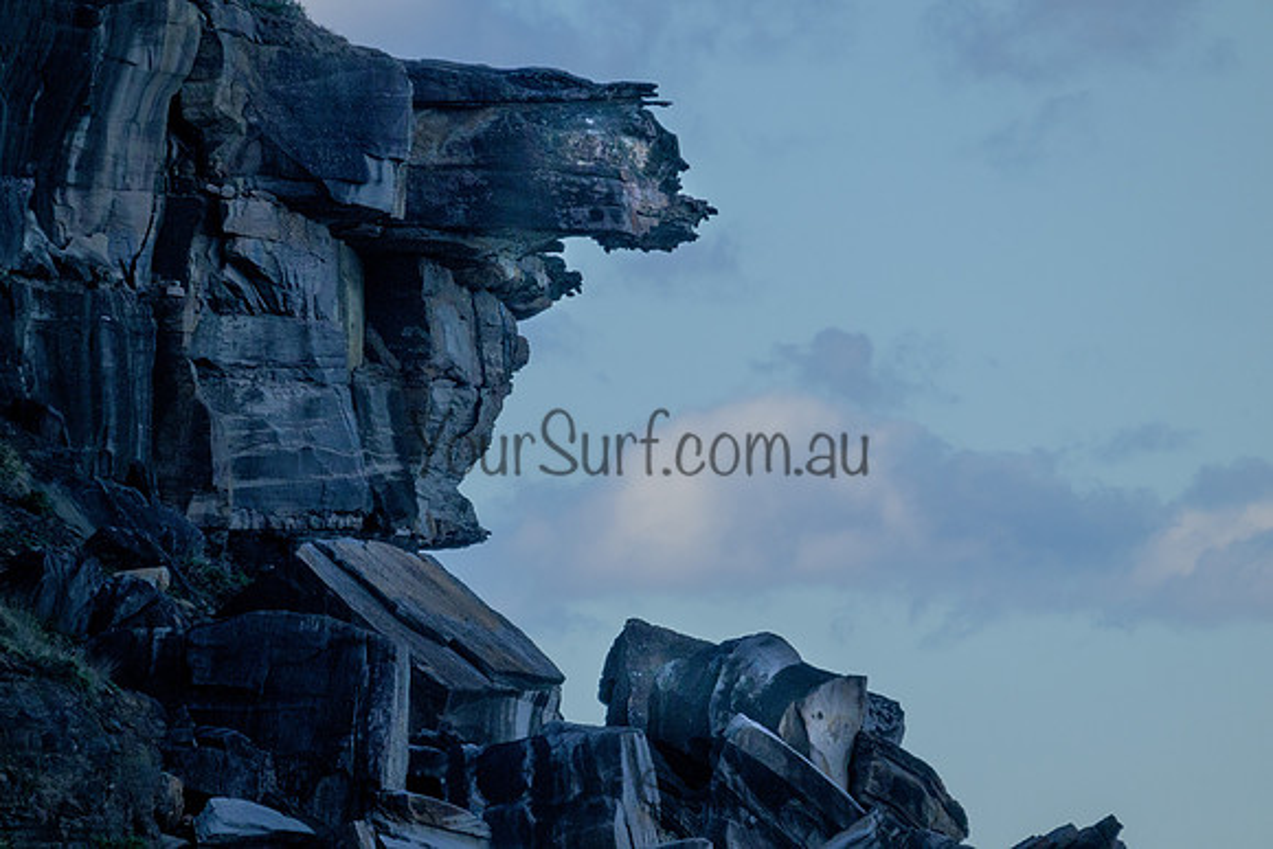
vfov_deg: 2.1
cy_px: 424
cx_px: 636
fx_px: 22635
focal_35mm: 640
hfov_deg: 3.2
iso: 2500
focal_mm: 640
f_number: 11
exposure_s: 1/1250
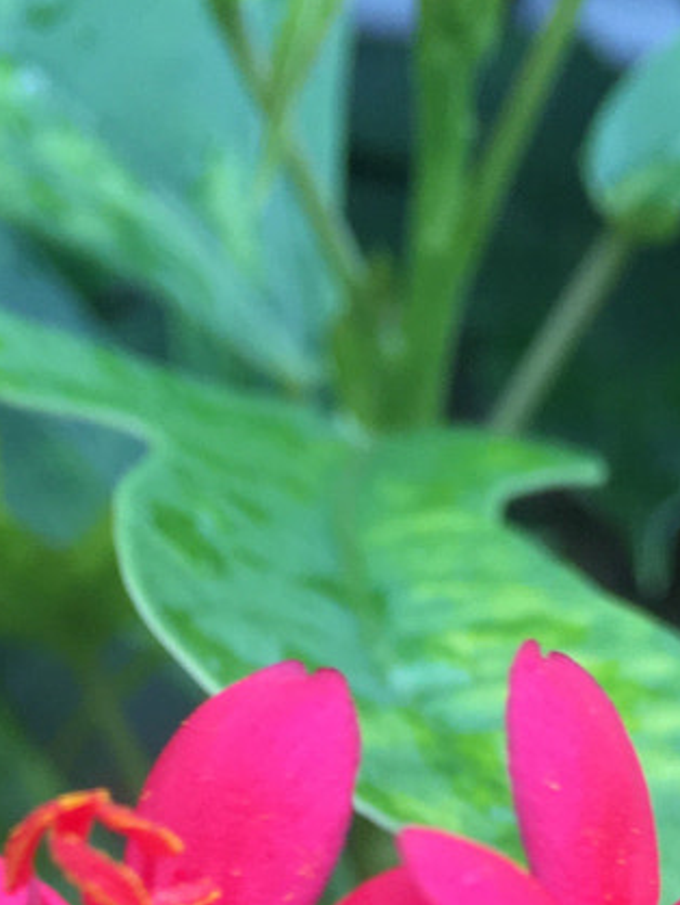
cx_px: 372
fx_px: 2904
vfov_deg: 15.9
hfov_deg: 13.4
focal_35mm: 111
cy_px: 1464
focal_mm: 4.15
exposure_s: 1/100
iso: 32
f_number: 2.2
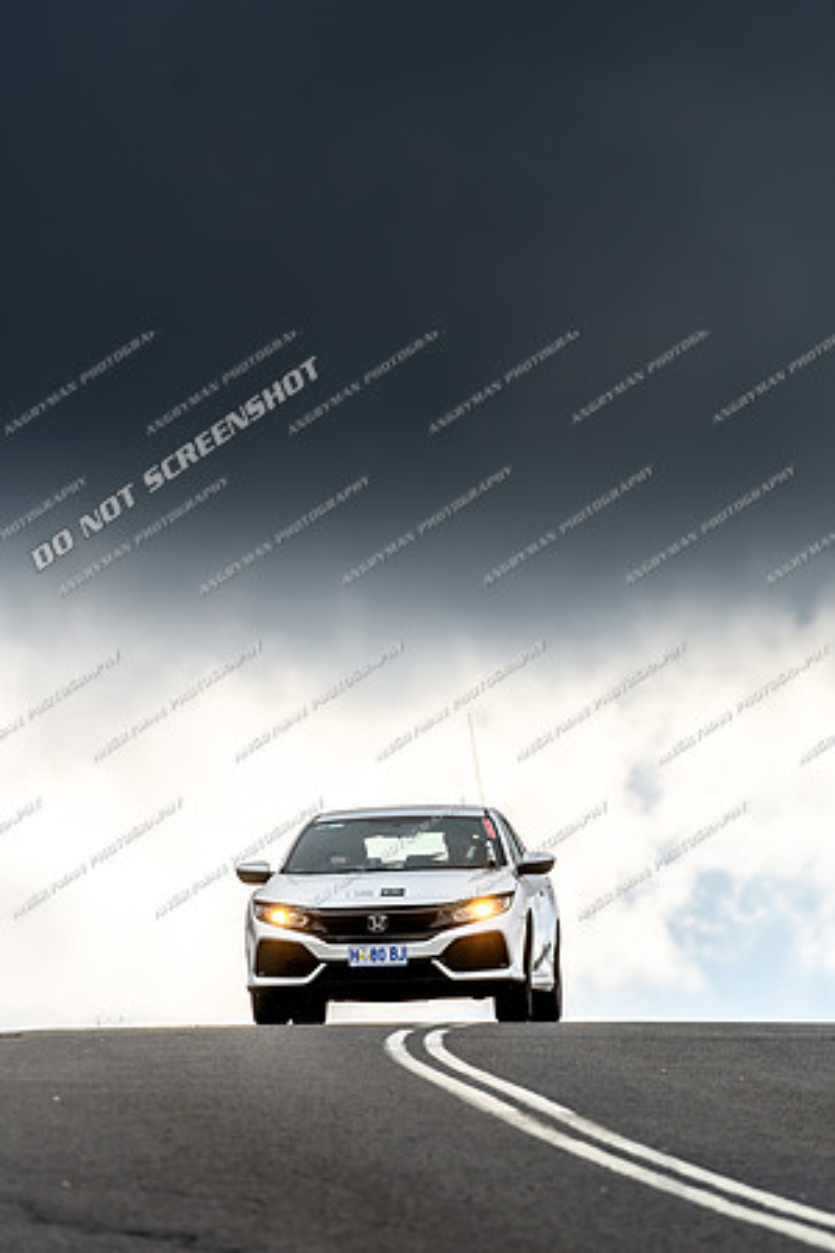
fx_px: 10437
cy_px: 626
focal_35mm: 300
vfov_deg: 6.9
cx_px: 418
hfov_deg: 4.6
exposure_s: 1/1600
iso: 200
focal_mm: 200
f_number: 4
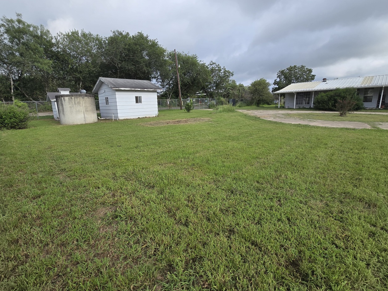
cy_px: 141
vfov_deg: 81.7
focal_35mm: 15
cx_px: 183
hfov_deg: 98.1
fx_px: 168
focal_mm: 2.2
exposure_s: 1/1332
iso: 50
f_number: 2.2
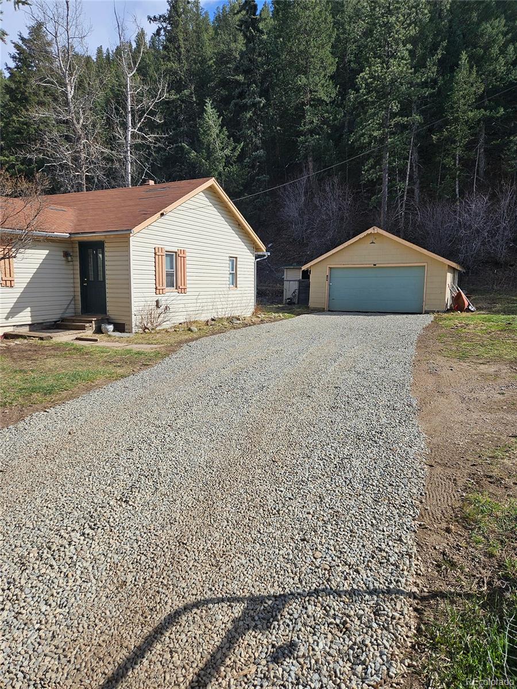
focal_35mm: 23
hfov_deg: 58.9
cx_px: 258
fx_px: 458
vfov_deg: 73.9
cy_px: 344
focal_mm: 5.4
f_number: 1.8
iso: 25
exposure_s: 1/1468
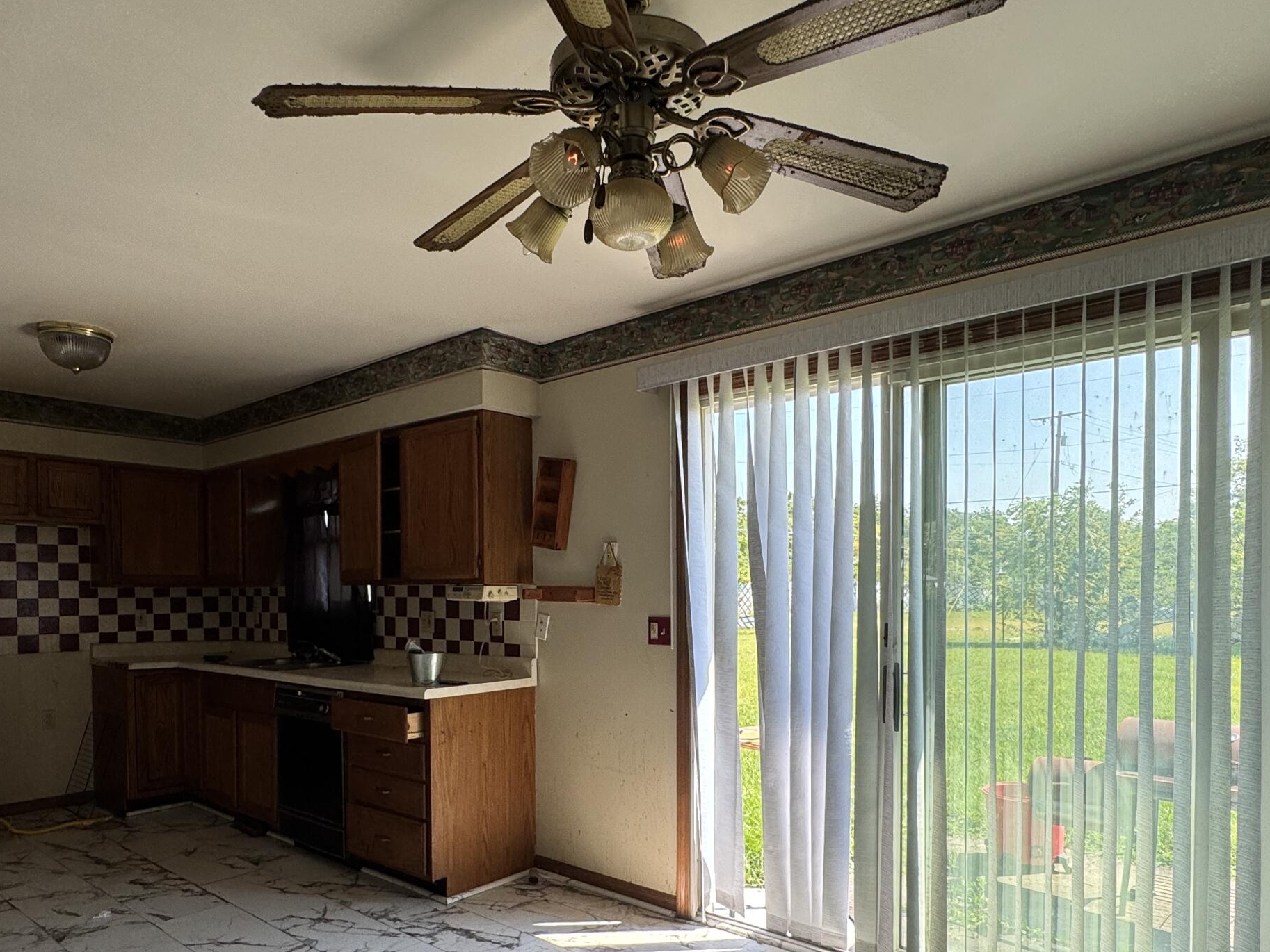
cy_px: 612
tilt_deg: -2.6
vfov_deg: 57.9
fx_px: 844
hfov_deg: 73.8
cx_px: 583
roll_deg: -0.3
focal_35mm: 23
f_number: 2.2
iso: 40
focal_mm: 2.22
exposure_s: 1/181
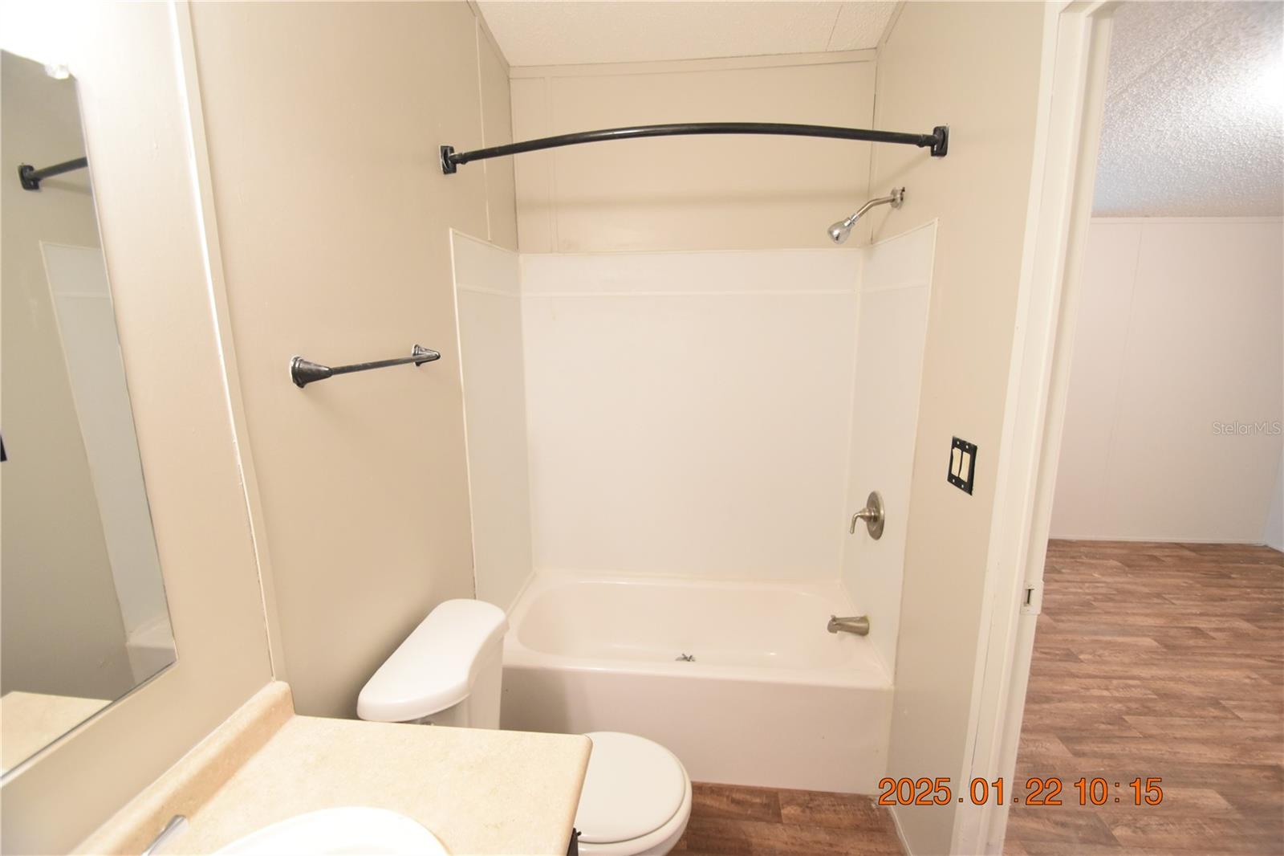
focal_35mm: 15
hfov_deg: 100.4
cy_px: 428
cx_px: 642
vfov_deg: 77.3
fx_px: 535
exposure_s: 1/60
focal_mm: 10
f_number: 3.5
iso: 2500
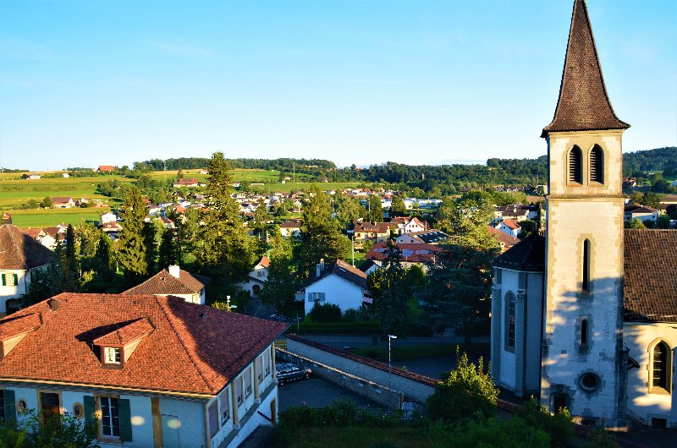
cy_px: 224
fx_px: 507
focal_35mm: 27
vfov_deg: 47.7
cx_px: 338
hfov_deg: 67.5
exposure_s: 1/100
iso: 400
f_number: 9
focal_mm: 18
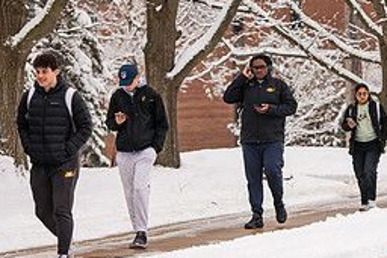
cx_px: 337
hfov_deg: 8.1
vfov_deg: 5.4
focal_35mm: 254
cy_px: 22
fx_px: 2732
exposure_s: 1/500
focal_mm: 112
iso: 160
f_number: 3.5
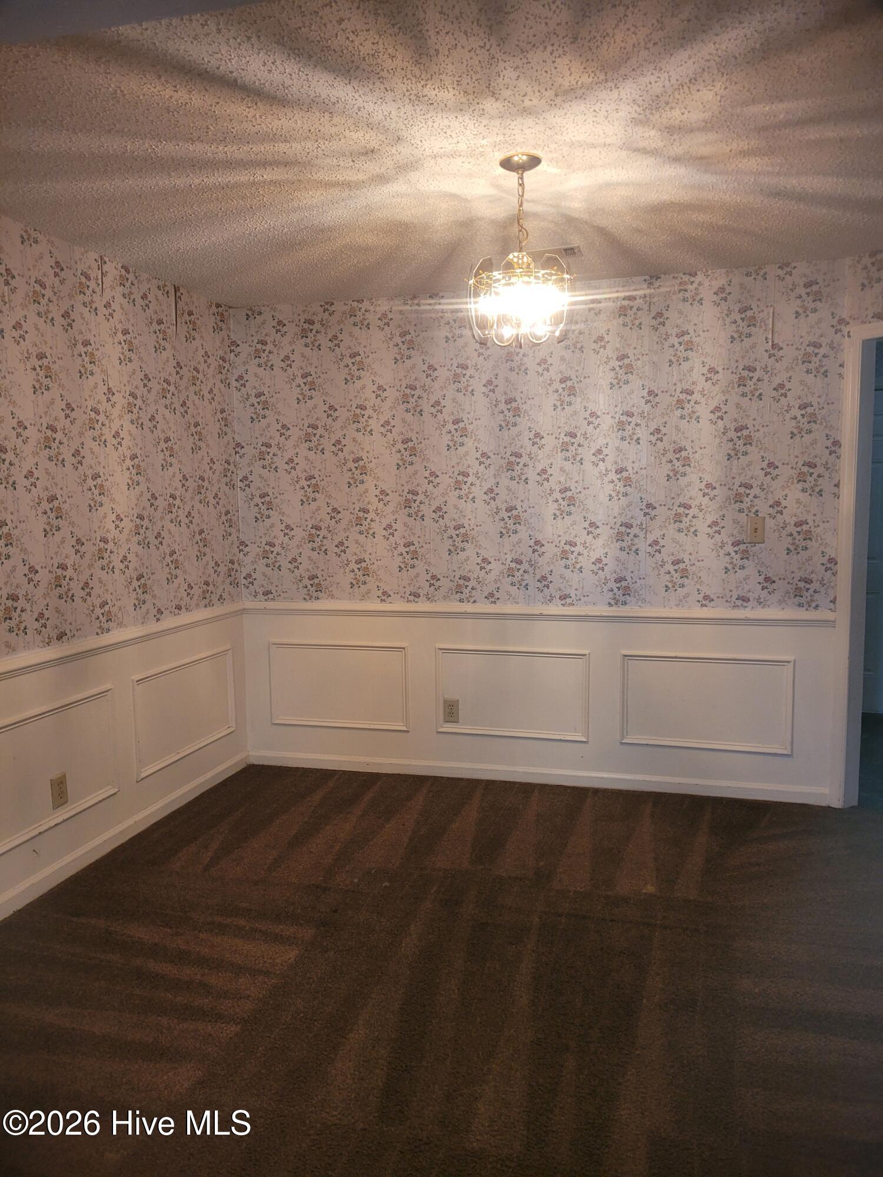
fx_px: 884
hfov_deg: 53.1
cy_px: 588
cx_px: 442
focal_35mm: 26
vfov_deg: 67.3
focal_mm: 5.4
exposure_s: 1/40
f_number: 1.8
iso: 250
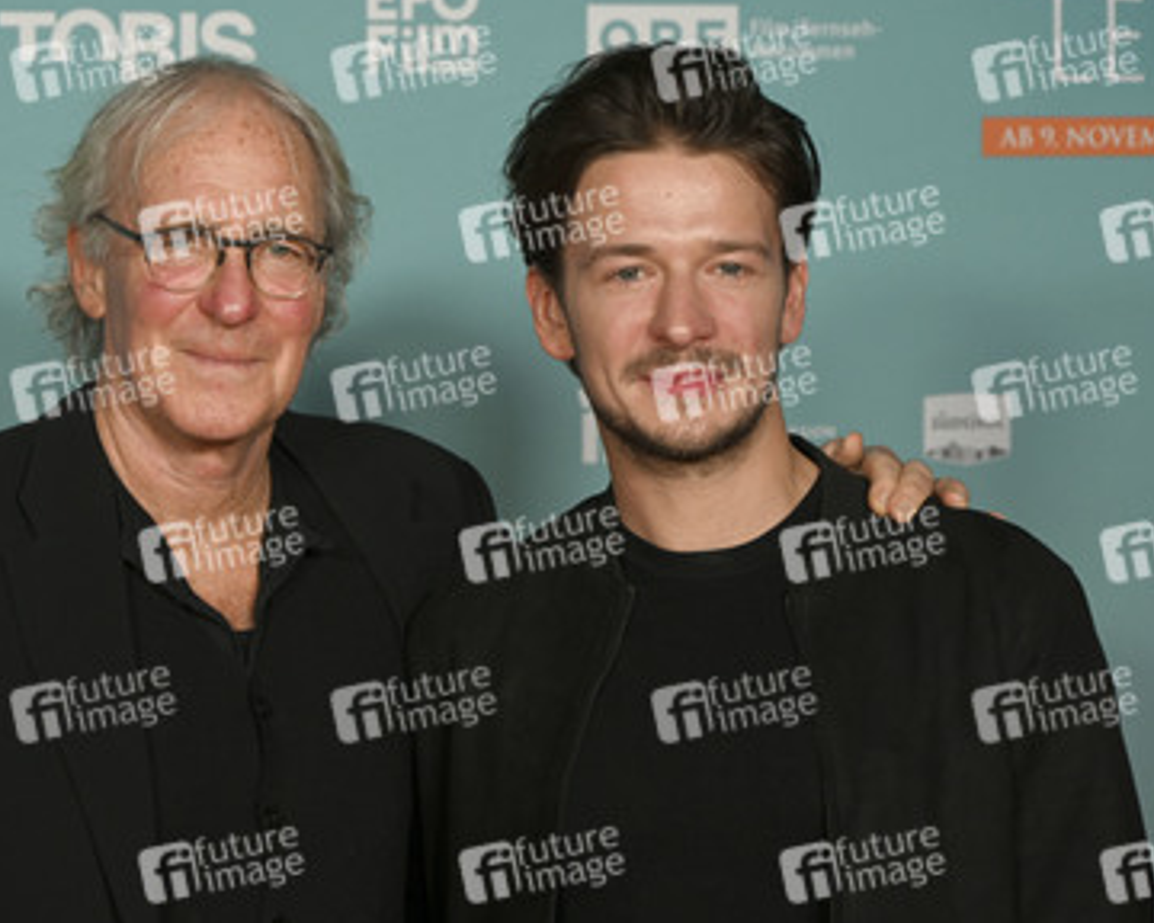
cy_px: 465
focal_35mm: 141
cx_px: 457
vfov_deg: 11.0
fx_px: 4816
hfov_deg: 13.7
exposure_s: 1/200
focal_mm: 120
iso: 1000
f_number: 6.3
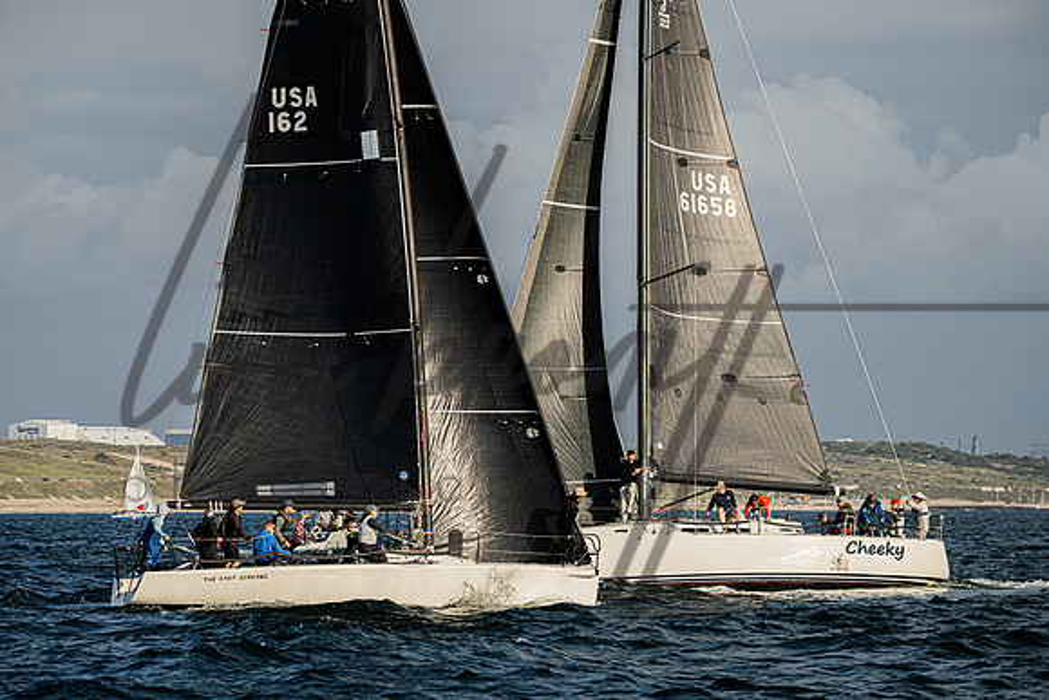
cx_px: 535
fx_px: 5482
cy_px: 370
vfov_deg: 7.3
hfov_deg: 10.9
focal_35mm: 188
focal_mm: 160
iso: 100
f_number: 4.8
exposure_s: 1/1000
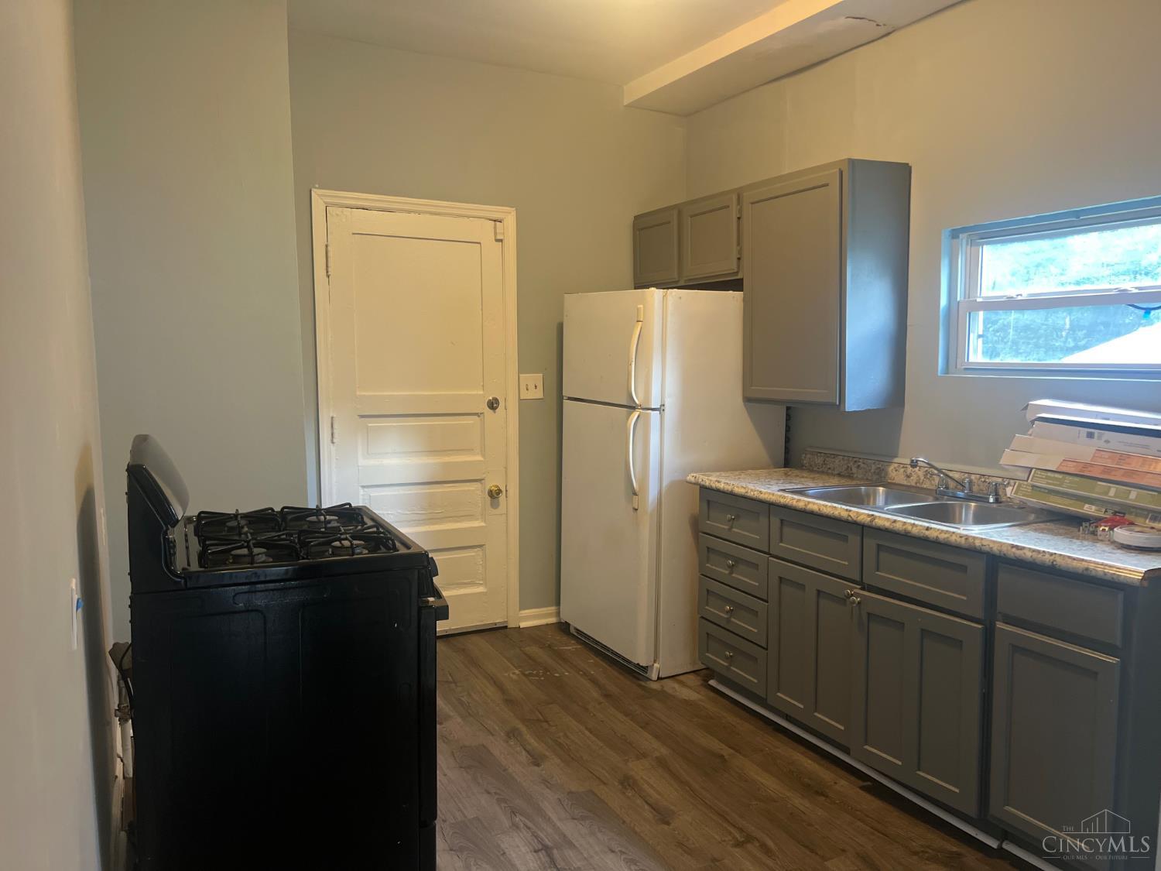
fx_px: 872
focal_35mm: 26
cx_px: 580
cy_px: 436
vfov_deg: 53.1
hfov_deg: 67.3
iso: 250
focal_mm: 5.7
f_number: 1.5
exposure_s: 1/60
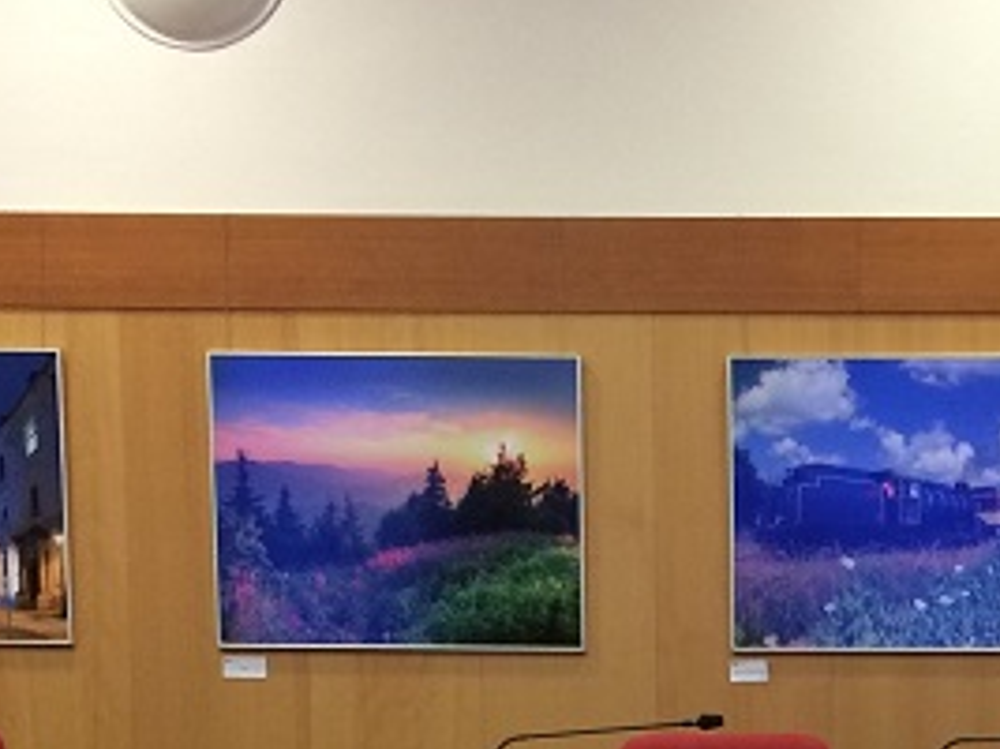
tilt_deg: -6.2
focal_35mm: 87
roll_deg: +0.3
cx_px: 1019
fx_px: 2512
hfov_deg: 21.6
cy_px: 1056
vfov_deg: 15.8
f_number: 2.2
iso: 200
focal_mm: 4.15
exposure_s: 1/33
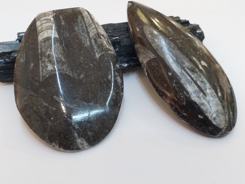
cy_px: 92
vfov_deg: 21.3
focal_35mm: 69
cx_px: 122
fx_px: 488
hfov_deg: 28.2
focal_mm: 4.75
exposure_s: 1/60
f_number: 1.8
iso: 400
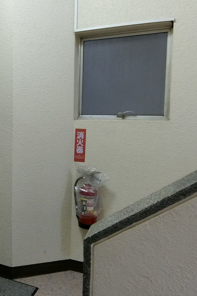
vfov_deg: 54.4
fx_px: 287
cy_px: 139
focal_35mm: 35
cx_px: -6
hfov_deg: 34.1
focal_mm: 4.06
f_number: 2.7
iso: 400
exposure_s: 1/30
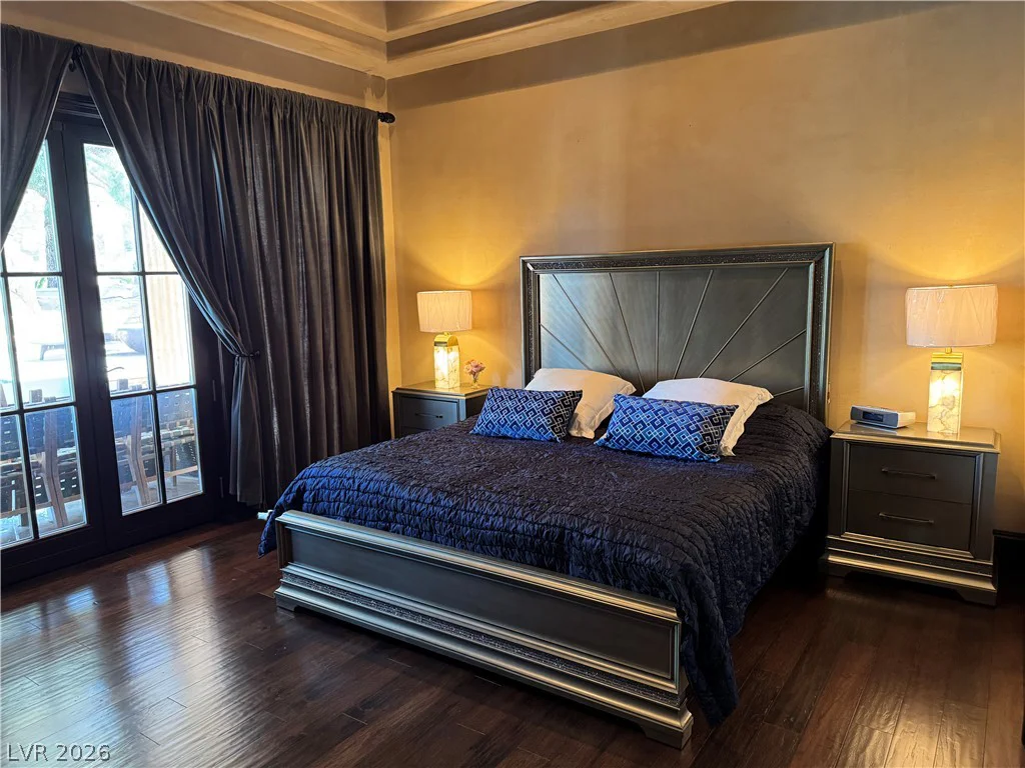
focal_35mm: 24
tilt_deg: -9.3
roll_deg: +1.3
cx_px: 512
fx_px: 711
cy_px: 384
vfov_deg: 56.8
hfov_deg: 71.6
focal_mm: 6.76
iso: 500
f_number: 1.78
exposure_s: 1/60
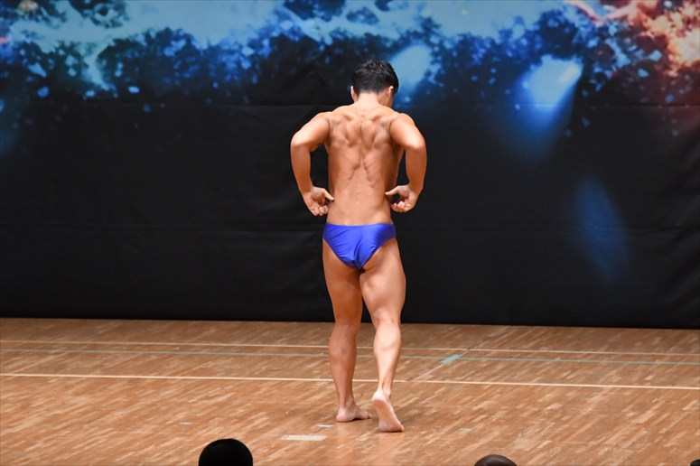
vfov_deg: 4.8
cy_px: 233
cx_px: 350
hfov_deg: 7.2
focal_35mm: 285
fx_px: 5539
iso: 6400
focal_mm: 190
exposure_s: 1/400
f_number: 5.6
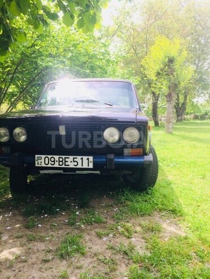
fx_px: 235
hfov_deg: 48.2
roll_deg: +3.5
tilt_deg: -9.9
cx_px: 105
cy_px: 140
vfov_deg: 61.7
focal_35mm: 29
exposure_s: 1/466
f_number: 2.2
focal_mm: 4.15
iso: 32
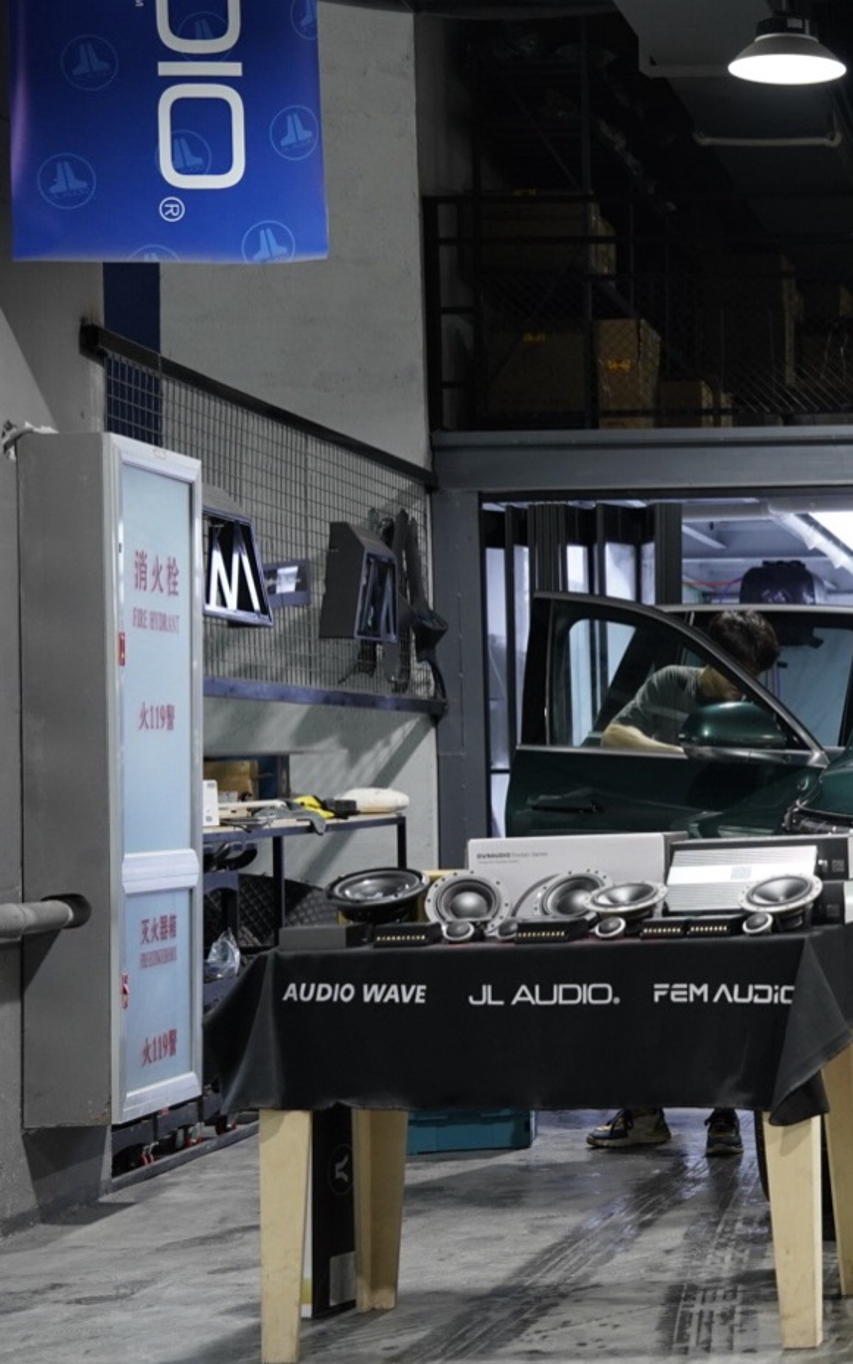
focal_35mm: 79
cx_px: 1153
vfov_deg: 26.1
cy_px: 669
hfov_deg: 15.6
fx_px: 2937
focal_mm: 45
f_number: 3.5
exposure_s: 1/100
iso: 1250
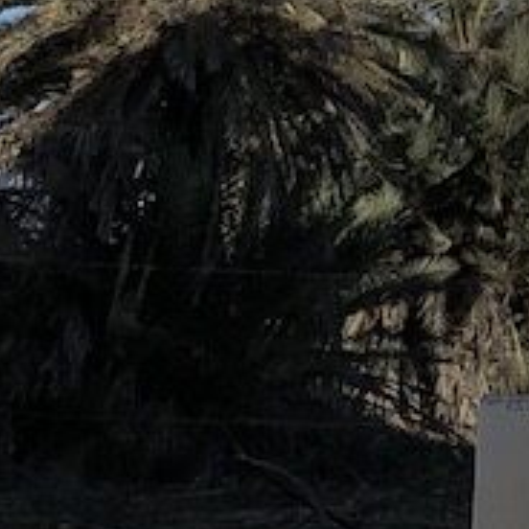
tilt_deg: +10.8
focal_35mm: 172
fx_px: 2974
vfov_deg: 9.9
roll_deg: +0.0
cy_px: -213
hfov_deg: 9.7
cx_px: 932
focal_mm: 4
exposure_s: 1/5348
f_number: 1.8
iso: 20
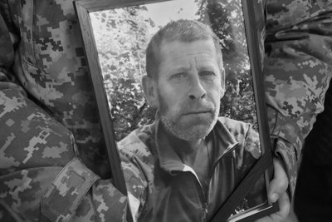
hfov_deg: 43.6
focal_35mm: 45
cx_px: 166
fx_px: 415
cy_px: 111
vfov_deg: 29.9
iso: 5600
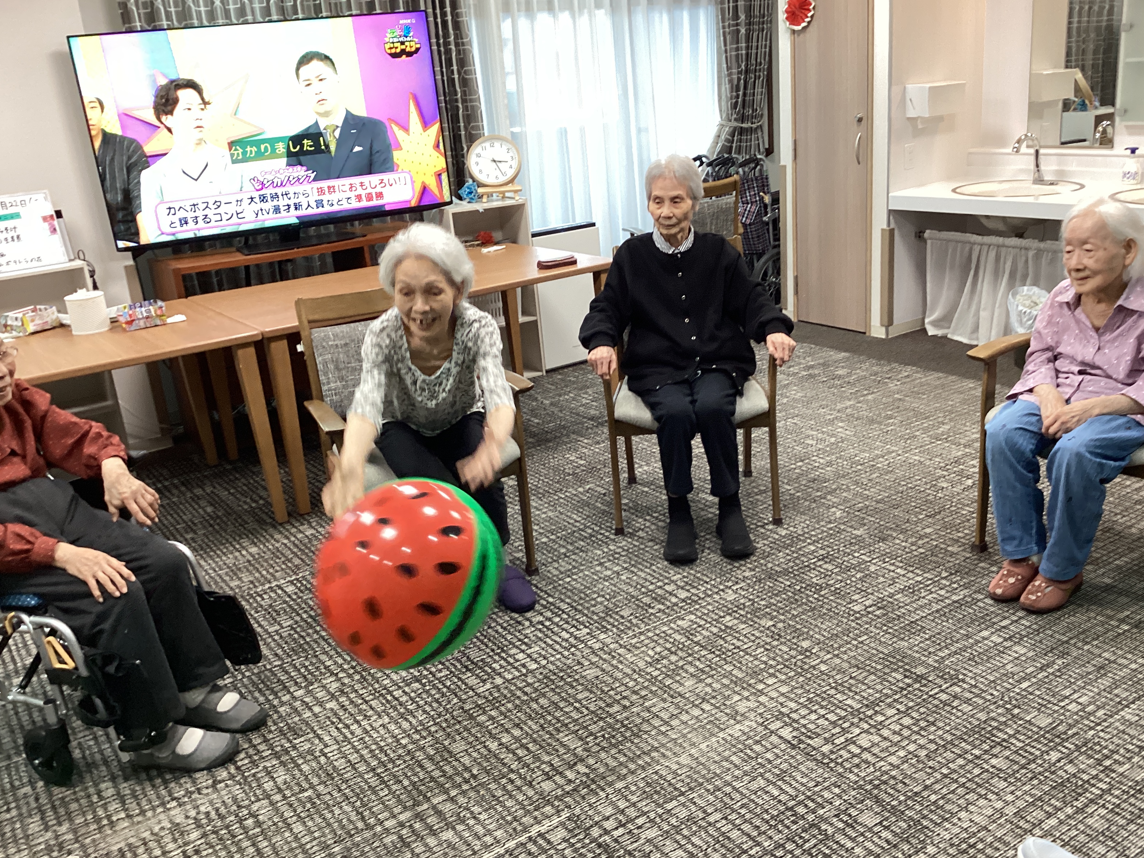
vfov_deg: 44.2
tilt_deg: -23.3
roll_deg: +5.6
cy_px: 436
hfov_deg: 56.8
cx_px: 582
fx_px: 1058
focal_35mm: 32
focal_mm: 3.3
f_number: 2.4
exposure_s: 1/60
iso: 200
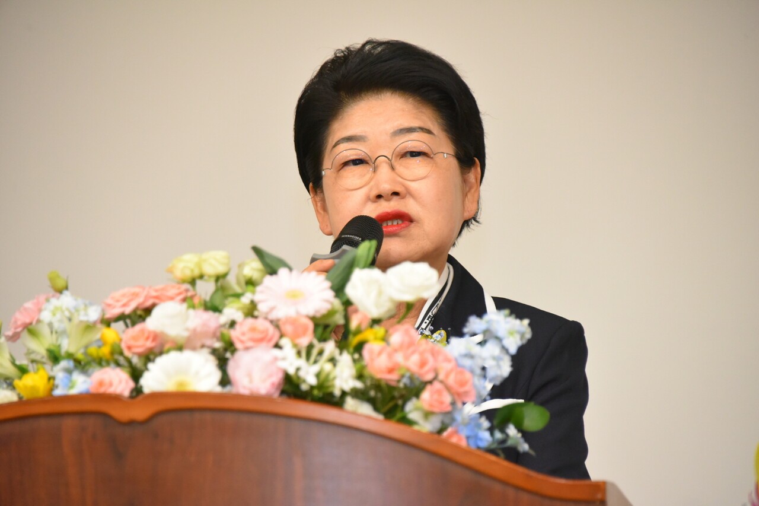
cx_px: 380
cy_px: 253
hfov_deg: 8.2
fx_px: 5270
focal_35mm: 250
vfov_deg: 5.5
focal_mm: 250
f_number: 5.6
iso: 5000
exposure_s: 1/125
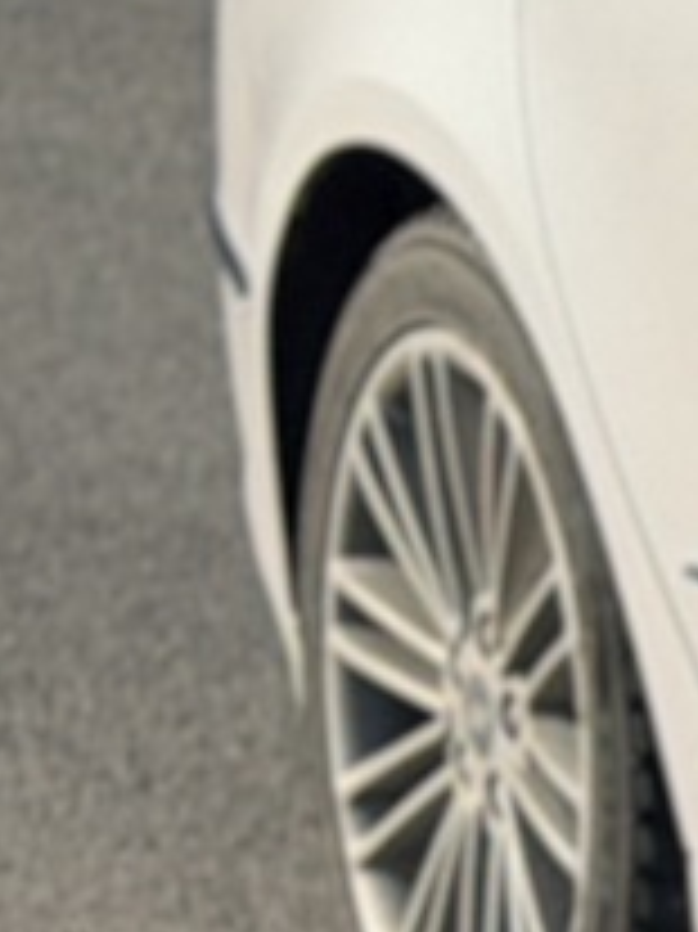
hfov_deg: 3.6
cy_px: 626
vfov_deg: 5.3
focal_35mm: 371
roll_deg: +0.5
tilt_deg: -9.8
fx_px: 9985
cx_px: 3513
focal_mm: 6.76
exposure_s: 1/9901
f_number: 1.78
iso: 80
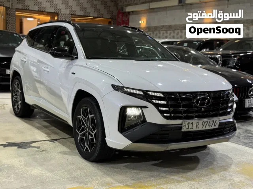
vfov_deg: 30.3
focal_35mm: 48
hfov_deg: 39.7
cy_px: 94
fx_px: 351
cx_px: 126
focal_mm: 6.76
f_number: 1.78
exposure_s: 1/80
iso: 64
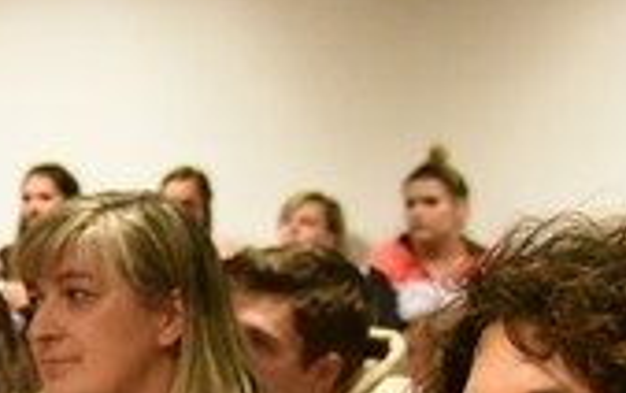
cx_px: -278
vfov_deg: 8.5
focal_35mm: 153
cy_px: 495
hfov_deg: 13.0
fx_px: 2613
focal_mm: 31
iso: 10000
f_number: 4
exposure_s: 1/400
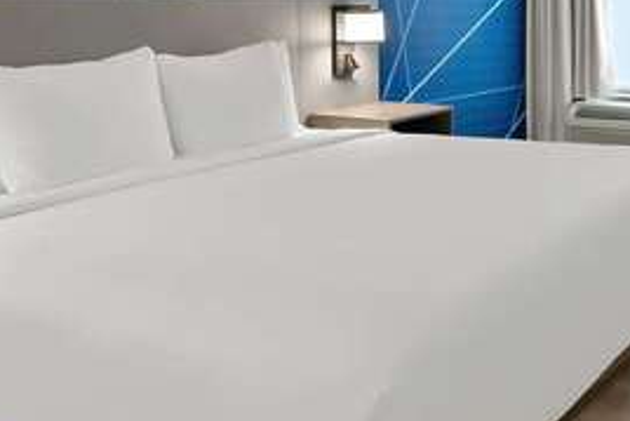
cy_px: -9
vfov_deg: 28.3
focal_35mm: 44
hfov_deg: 40.9
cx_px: 562
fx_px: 776
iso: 320
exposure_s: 1/50
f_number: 7.1
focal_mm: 11
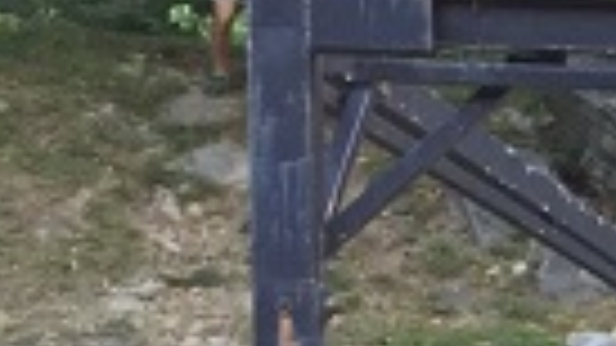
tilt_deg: +0.3
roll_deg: -0.4
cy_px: 604
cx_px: 1542
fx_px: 2646
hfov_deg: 10.9
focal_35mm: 162
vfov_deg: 7.3
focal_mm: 4.15
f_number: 2.2
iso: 40
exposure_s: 1/50
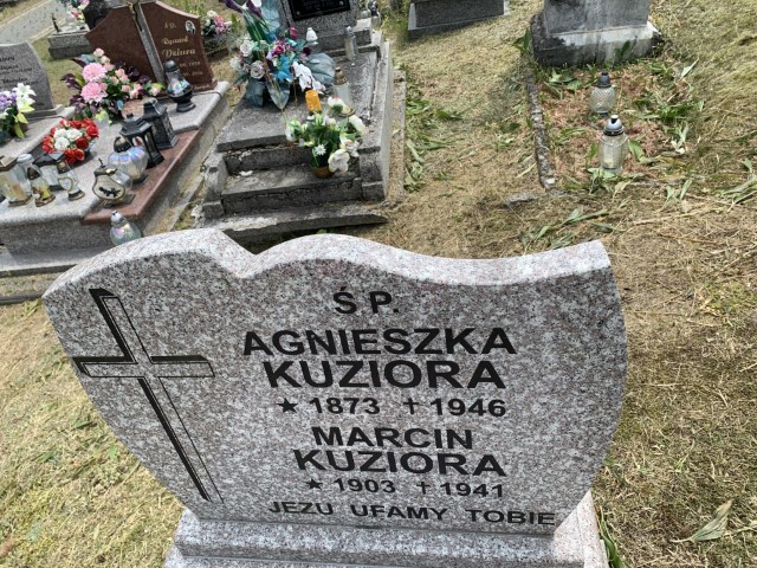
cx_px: 378
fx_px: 569
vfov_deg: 53.1
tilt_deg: -38.5
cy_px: 284
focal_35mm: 26
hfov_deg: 67.3
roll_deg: +10.2
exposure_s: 1/1011
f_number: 1.8
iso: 25
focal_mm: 4.25
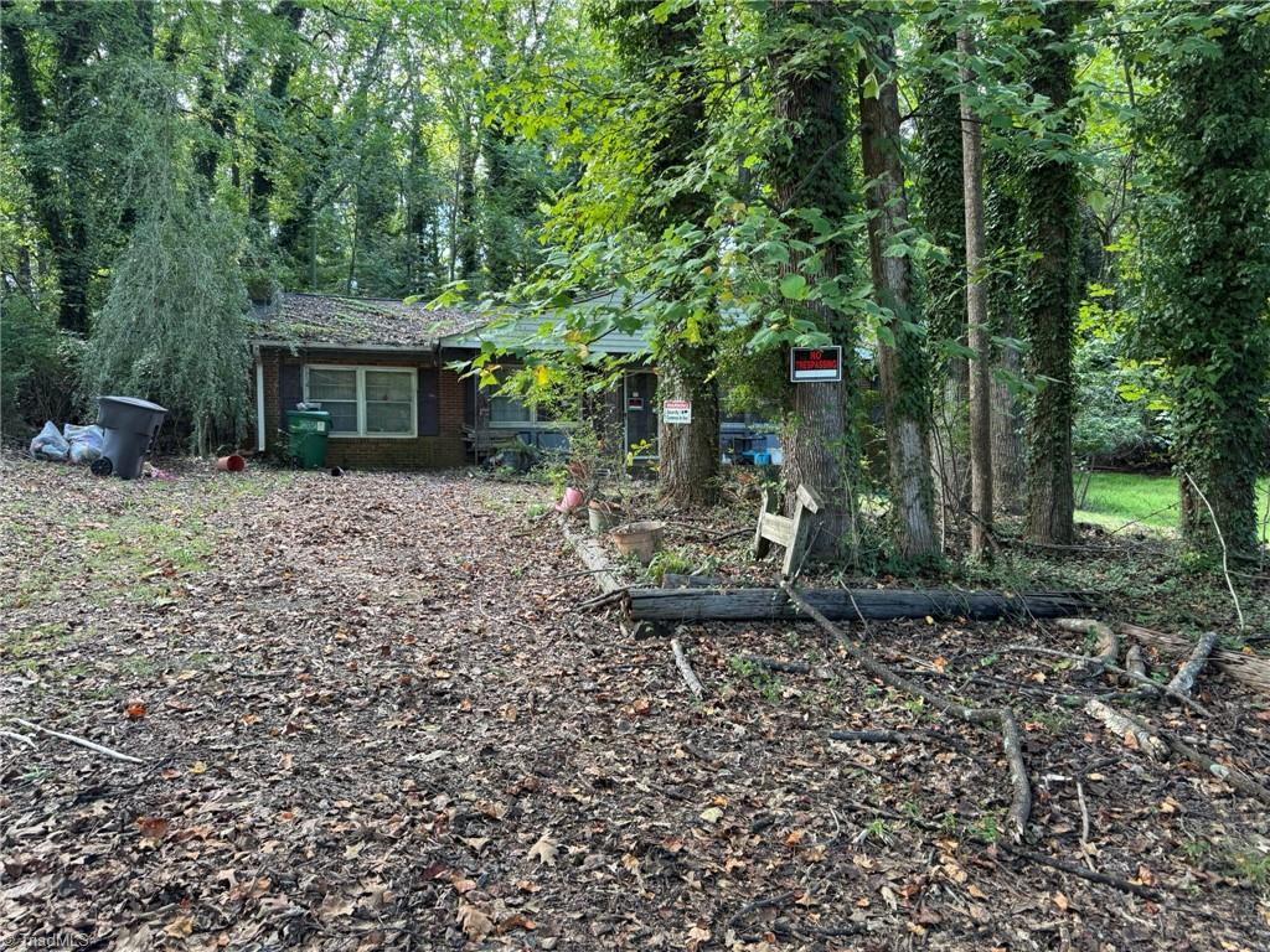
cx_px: 635
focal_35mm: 24
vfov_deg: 56.8
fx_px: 881
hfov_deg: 71.6
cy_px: 476
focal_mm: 6.76
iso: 160
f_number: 1.78
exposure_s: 1/121
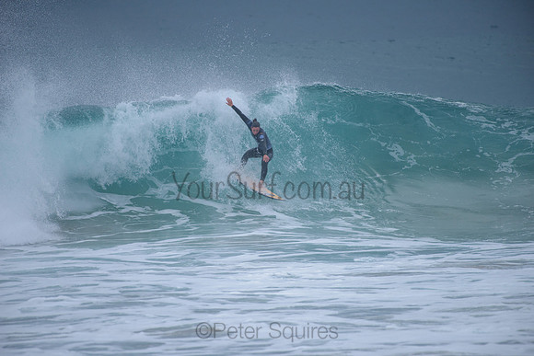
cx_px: 267
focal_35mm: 500
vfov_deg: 2.8
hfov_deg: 4.1
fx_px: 7418
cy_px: 178
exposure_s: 1/2000
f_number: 5.6
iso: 280
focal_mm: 500
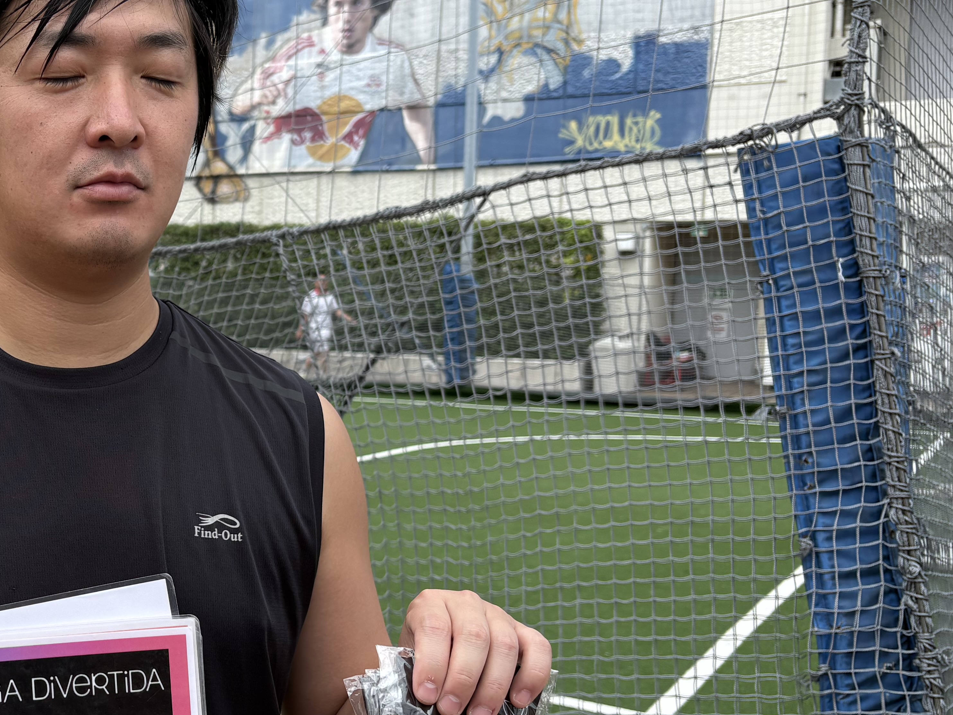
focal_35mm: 50
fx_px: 1377
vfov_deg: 29.1
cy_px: 405
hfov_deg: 35.6
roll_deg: -0.5
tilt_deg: -5.2
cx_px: 70
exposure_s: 1/1135
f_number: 1.6
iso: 50
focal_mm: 5.96
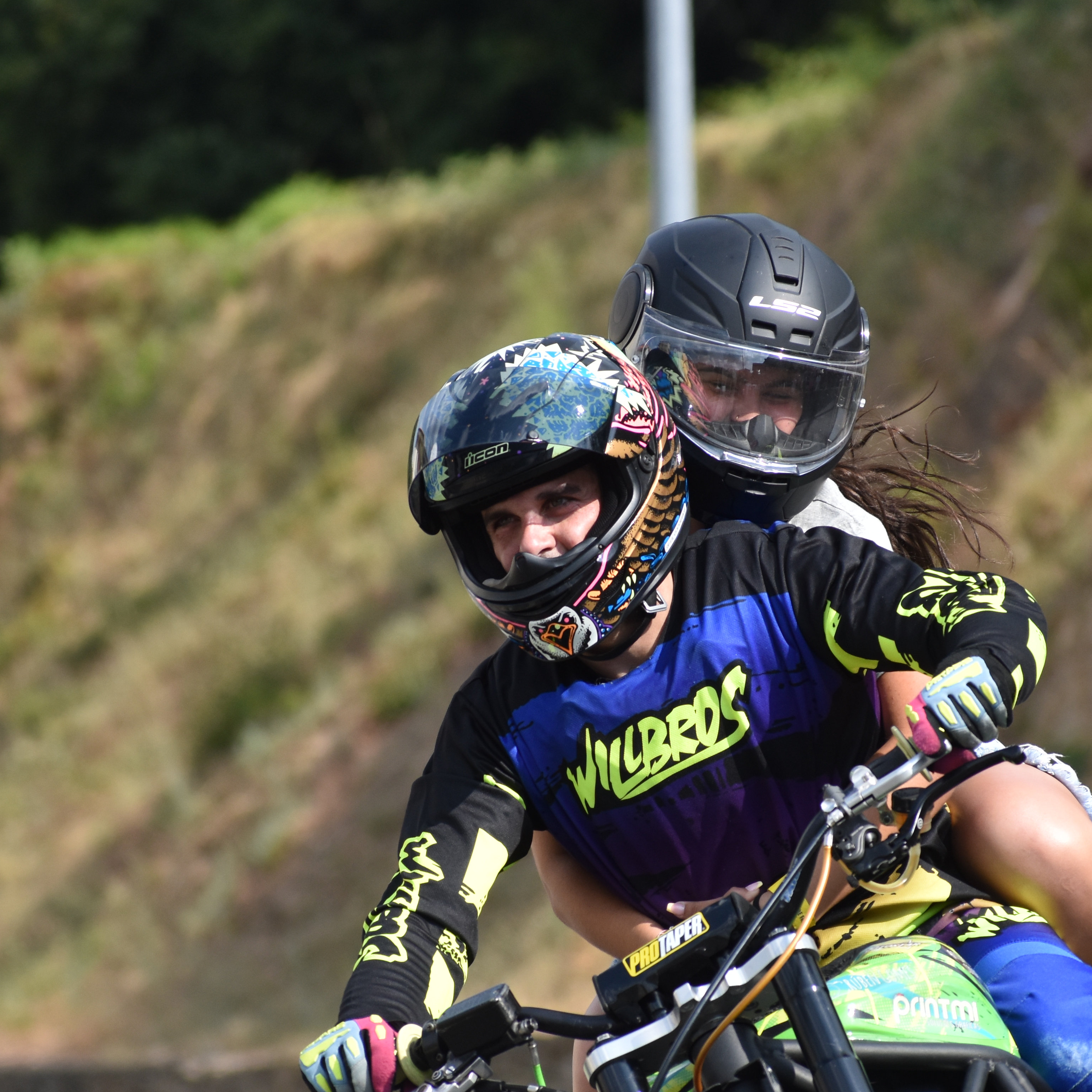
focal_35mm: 447
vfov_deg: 3.9
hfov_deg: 3.9
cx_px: 594
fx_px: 15954
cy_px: 619
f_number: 5.6
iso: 400
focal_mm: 180
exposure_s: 1/1250
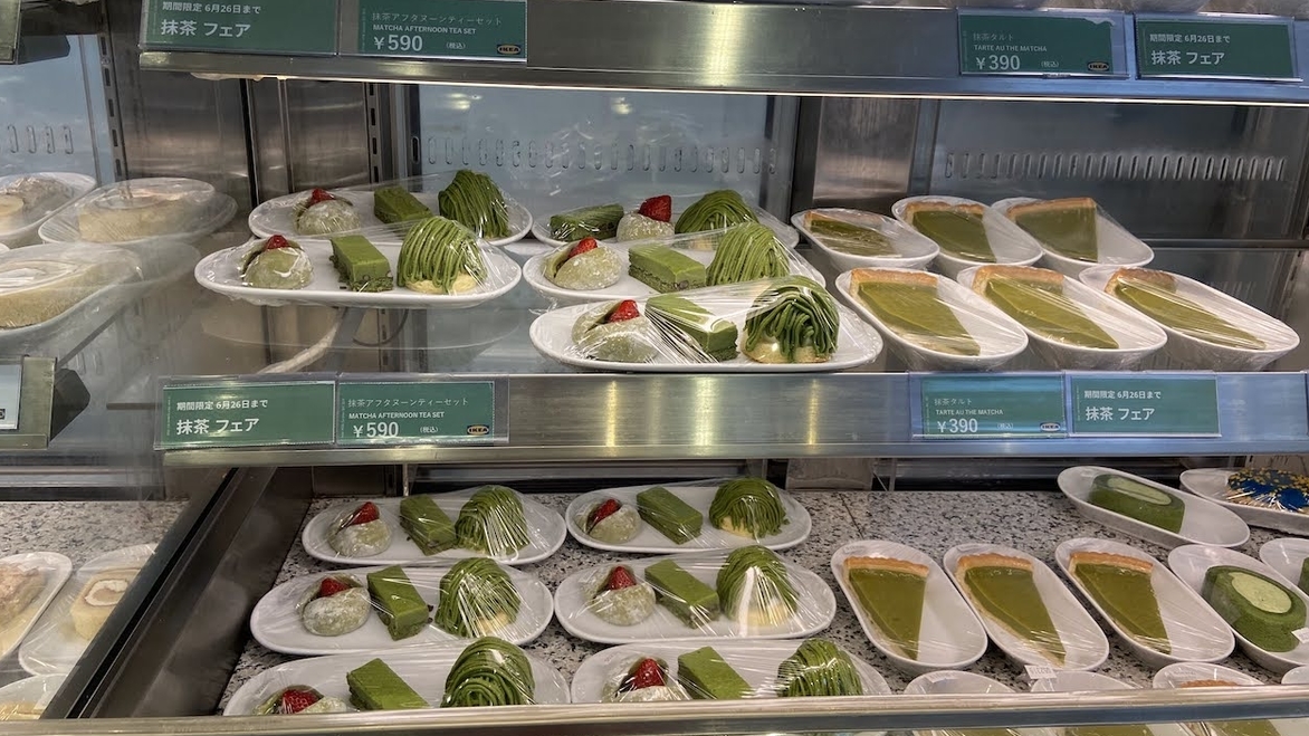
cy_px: 315
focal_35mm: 29
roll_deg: -1.3
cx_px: 661
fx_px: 1006
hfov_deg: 66.1
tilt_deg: -19.3
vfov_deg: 40.1
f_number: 1.8
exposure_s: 1/60
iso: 64
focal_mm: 4.25
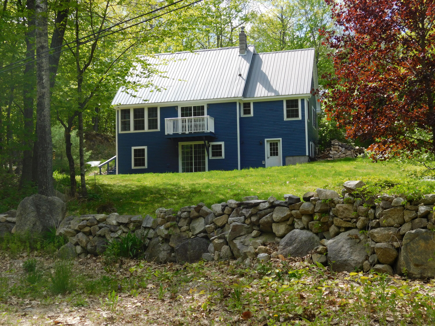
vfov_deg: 32.2
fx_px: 565
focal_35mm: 45
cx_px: 218
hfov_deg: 42.1
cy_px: 163
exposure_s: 1/500
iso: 125
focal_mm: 8
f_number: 3.7
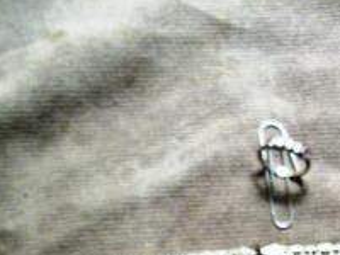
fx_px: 746
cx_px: 270
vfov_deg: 18.6
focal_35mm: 76
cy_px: 280
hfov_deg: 25.2
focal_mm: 5.7
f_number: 2.9
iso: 160
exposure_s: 1/13
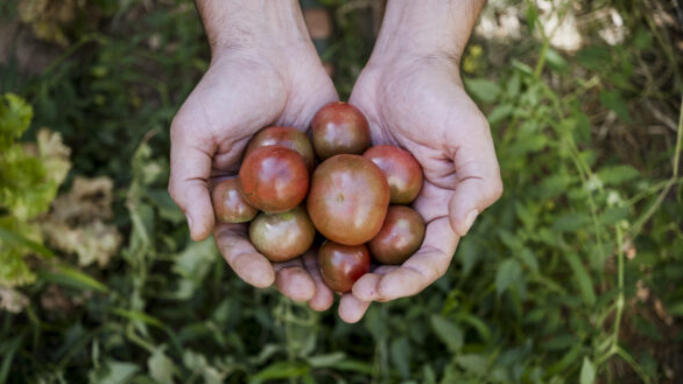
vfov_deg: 27.1
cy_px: 196
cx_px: 339
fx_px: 796
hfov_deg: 46.4
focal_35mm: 44
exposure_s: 1/250
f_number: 2.8
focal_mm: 27
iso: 160
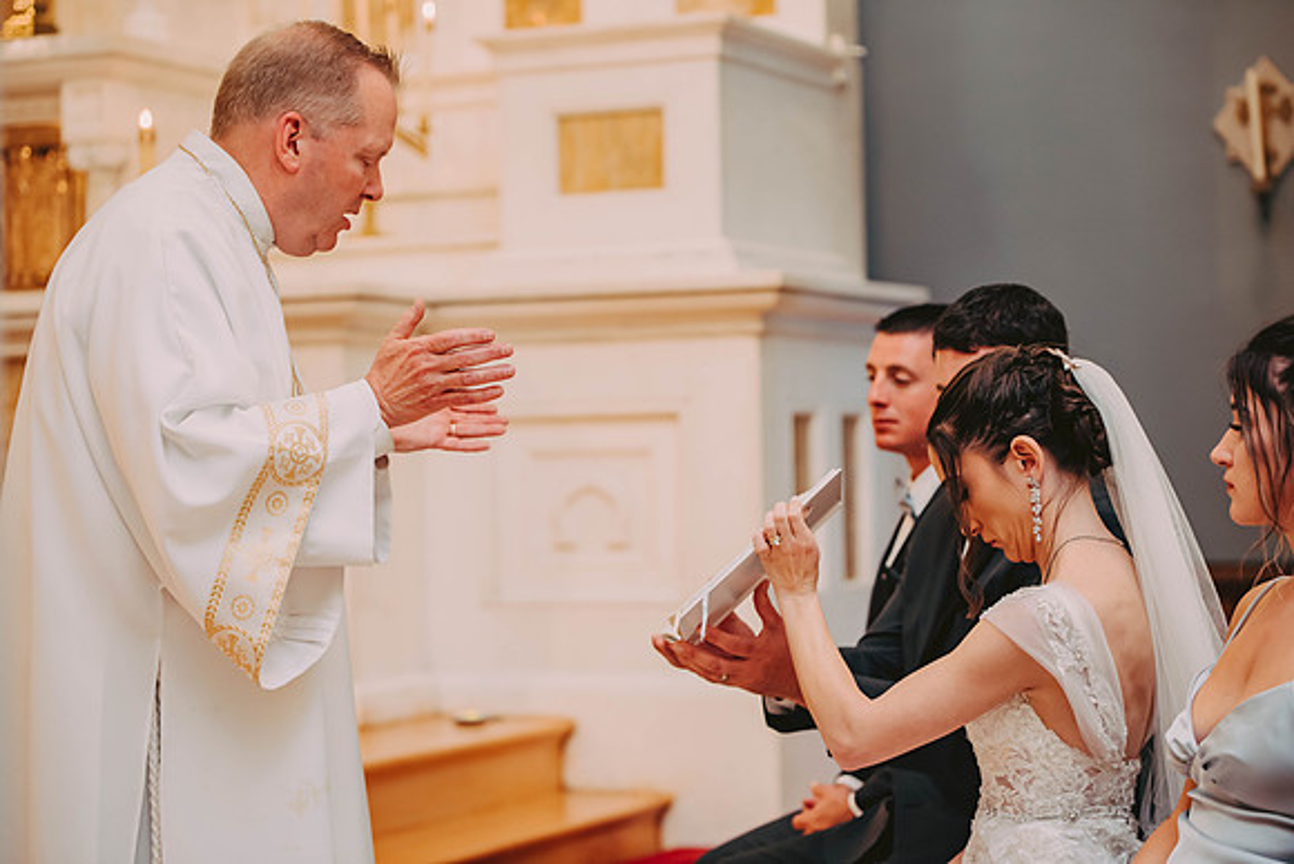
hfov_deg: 24.8
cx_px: 647
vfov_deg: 16.7
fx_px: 2948
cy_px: 432
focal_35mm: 82
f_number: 2.8
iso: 800
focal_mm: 82
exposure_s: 1/80
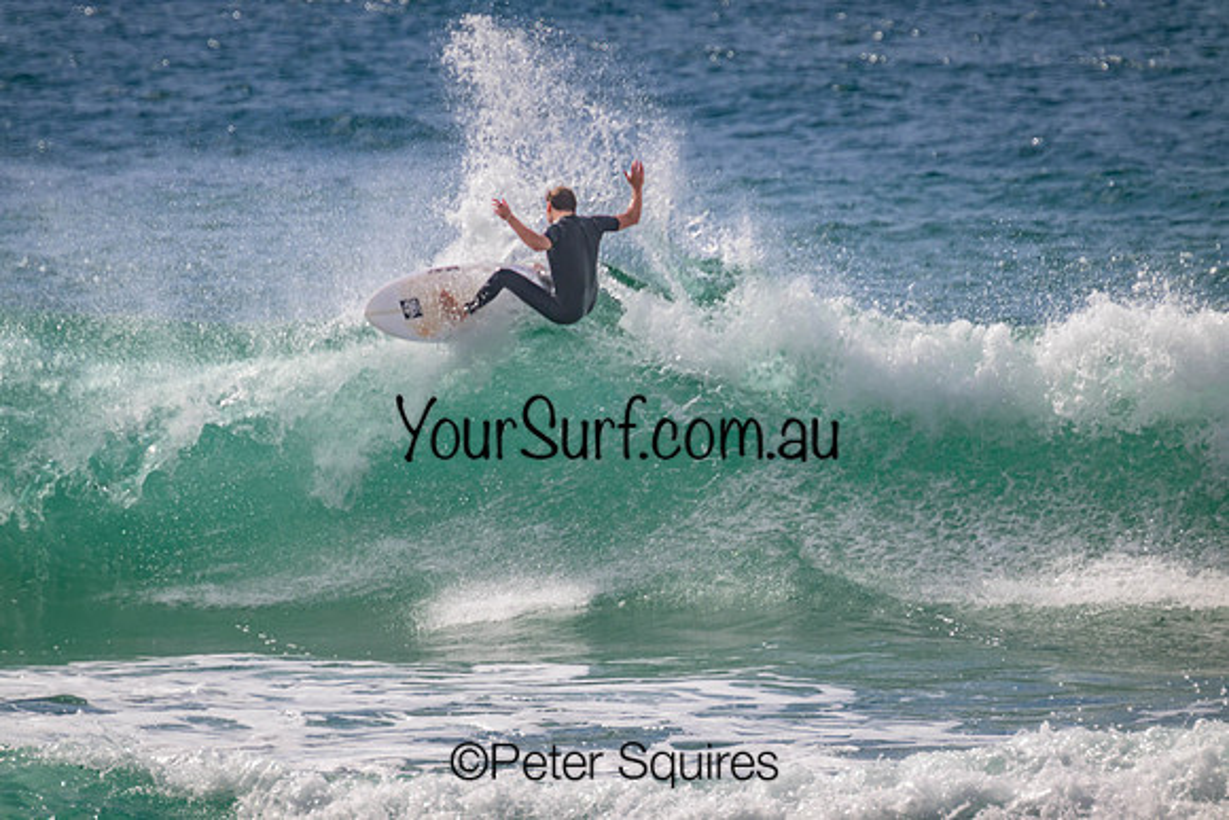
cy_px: 410
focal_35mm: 800
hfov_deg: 2.6
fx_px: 27316
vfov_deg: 1.7
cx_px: 614
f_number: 11
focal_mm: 800
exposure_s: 1/2000
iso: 640
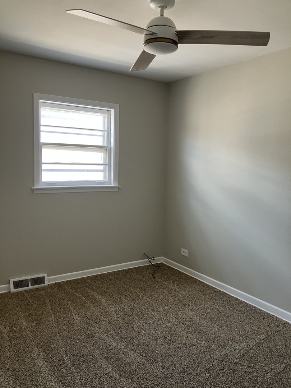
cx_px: 146
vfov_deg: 63.4
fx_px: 314
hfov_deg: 49.7
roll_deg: -1.6
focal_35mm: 28
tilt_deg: -5.0
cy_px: 194
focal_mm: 3.99
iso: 80
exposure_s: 1/61
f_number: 1.8
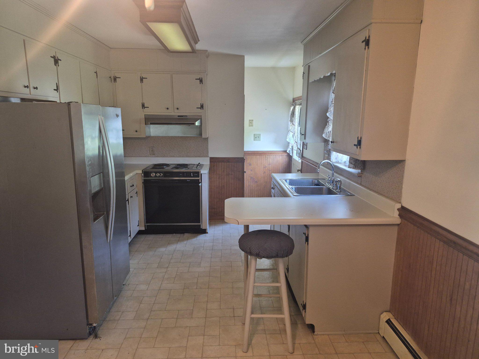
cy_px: 180
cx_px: 240
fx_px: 318
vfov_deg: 58.9
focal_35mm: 23
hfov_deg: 73.9
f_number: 1.8
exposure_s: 1/120
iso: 500
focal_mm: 5.4
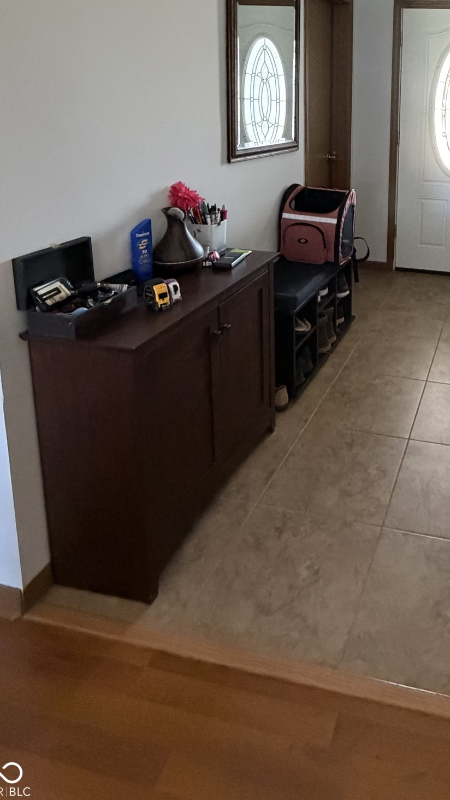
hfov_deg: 42.8
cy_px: 181
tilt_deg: -9.7
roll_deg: -2.3
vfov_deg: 70.2
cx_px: 422
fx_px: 509
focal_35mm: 24
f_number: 2.2
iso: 800
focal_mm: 2.22
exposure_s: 1/60
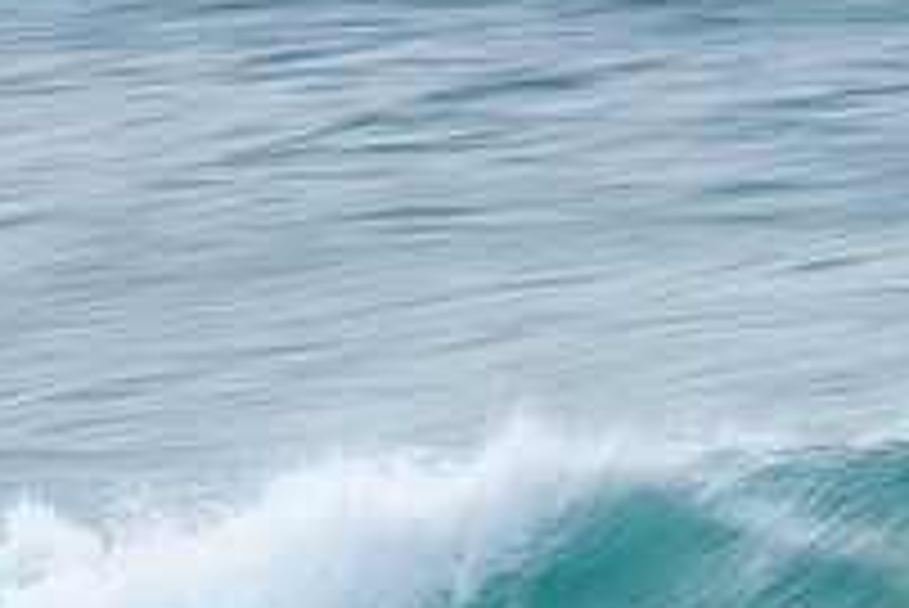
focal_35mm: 2067
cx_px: 1071
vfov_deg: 0.7
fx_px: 52227
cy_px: 705
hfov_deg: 1.0
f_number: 22
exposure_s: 1/30
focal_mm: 480
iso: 100
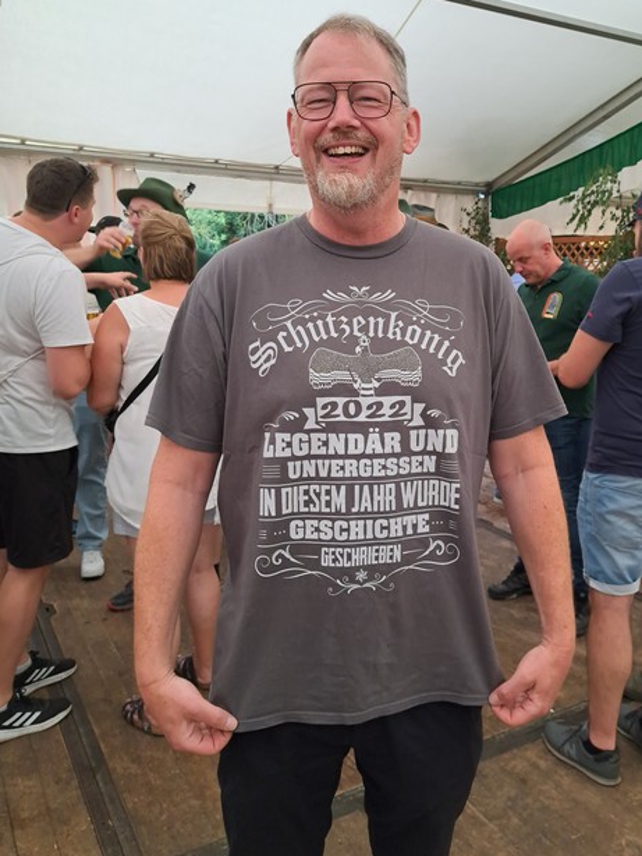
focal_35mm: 30
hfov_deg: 46.4
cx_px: 398
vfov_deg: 59.8
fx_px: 741
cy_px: 376
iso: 80
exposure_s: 1/50
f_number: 1.8
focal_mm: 5.23
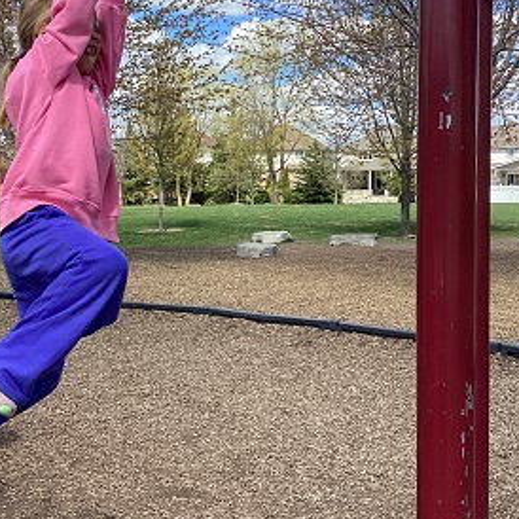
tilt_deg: -2.2
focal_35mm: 50
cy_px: 216
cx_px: 198
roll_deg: +1.3
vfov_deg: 33.9
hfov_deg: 33.9
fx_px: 848
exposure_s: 1/702
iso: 25
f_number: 2.4
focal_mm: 3.3
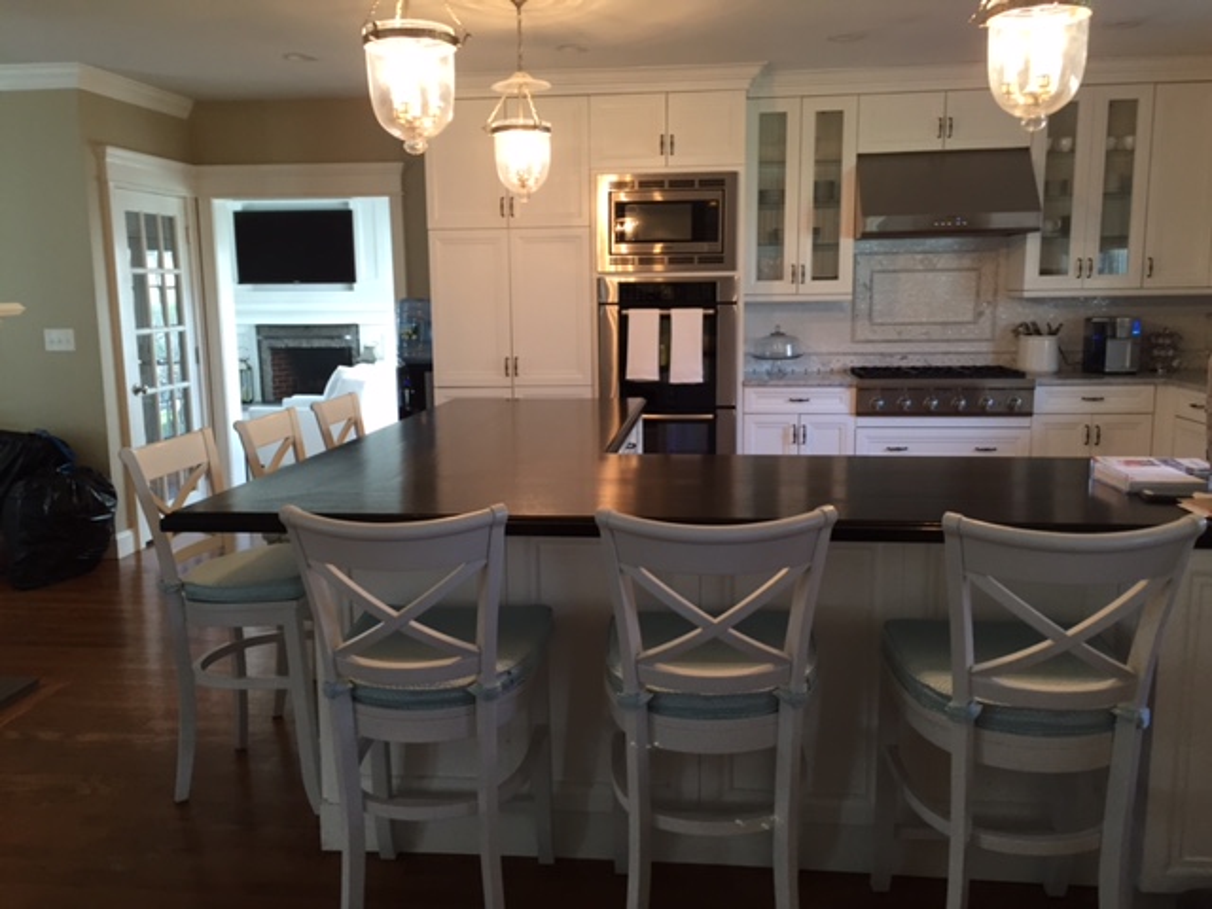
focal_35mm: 29
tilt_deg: -7.7
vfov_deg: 48.2
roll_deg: +2.2
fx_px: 1015
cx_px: 606
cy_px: 454
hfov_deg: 61.7
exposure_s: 1/30
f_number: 2.2
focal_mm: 4.15
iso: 100
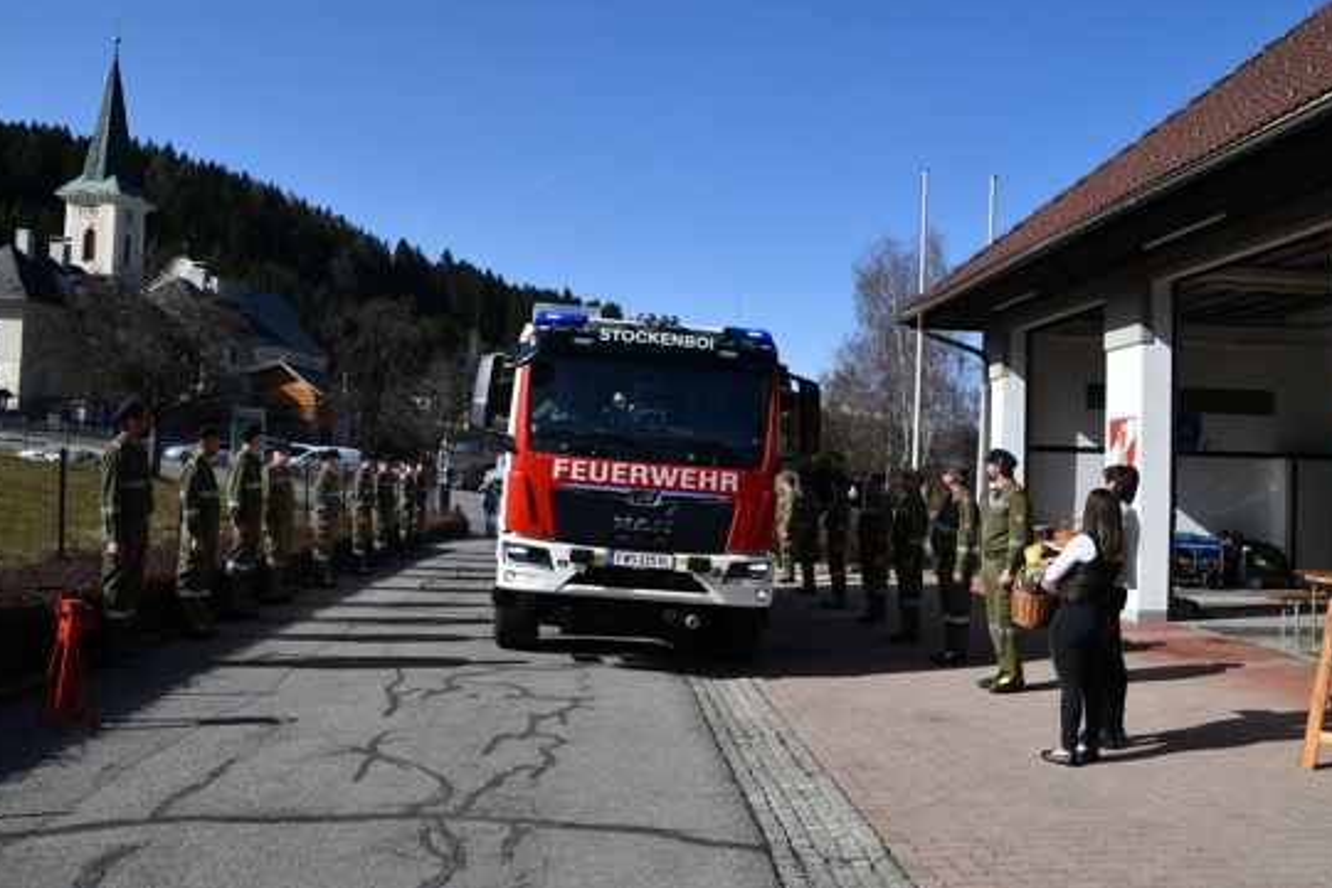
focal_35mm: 28
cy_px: 438
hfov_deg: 65.5
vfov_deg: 46.4
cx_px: 673
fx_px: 1036
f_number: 9
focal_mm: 18
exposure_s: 1/320
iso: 100
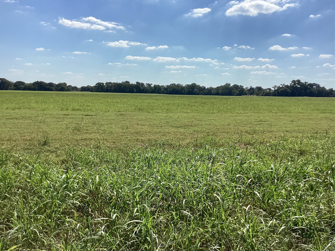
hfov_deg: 58.4
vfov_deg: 45.4
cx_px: 168
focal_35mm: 31
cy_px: 126
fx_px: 300
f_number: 2.4
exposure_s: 1/2632
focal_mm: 3.3
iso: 25
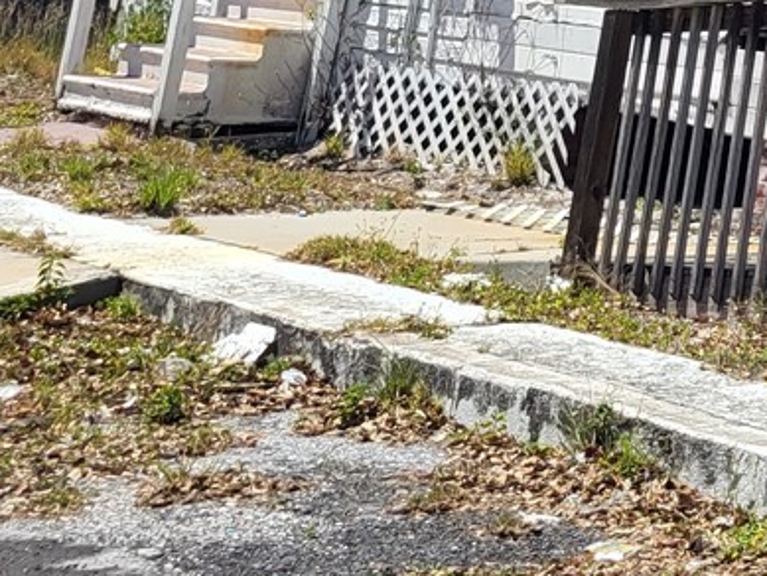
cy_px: -586
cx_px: 1394
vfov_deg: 12.2
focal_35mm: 107
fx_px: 2372
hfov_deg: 15.6
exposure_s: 1/2359
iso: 40
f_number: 1.8
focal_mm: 5.4
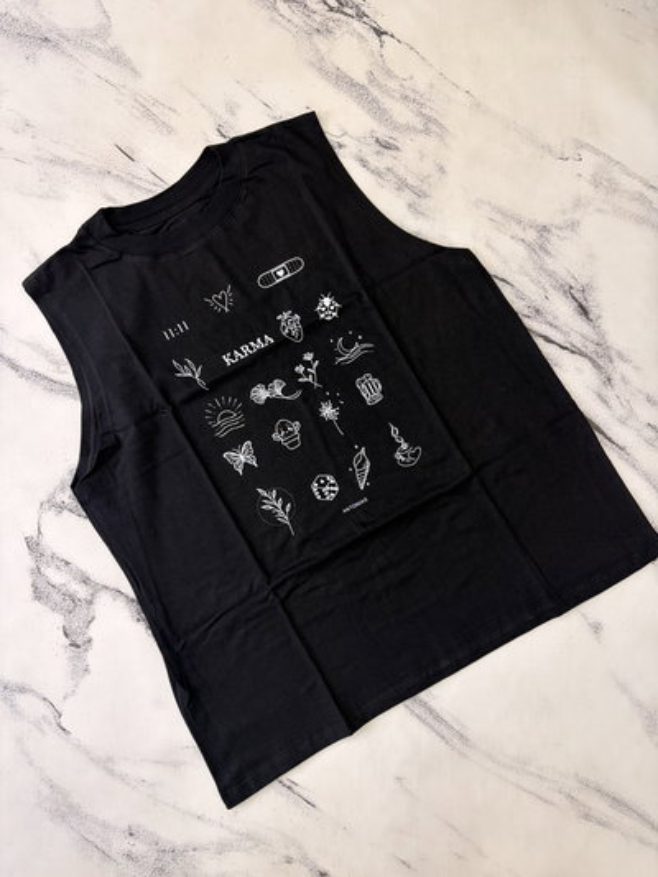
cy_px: 438
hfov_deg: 53.1
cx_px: 329
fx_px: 659
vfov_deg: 67.3
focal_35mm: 26
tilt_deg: -87.6
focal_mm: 5.96
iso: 100
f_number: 1.6
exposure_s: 1/100
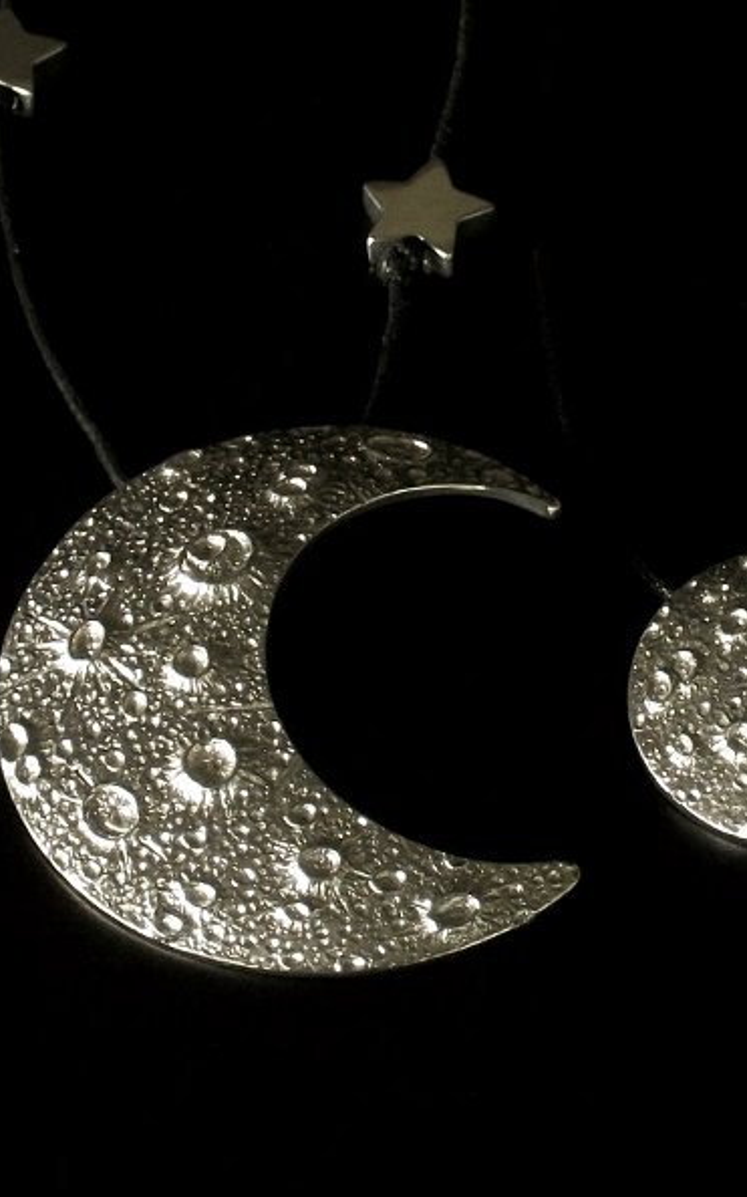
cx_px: 626
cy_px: 601
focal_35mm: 137
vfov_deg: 15.3
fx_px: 4465
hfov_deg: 9.5
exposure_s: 1/8
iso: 220
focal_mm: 17.1
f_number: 5.2
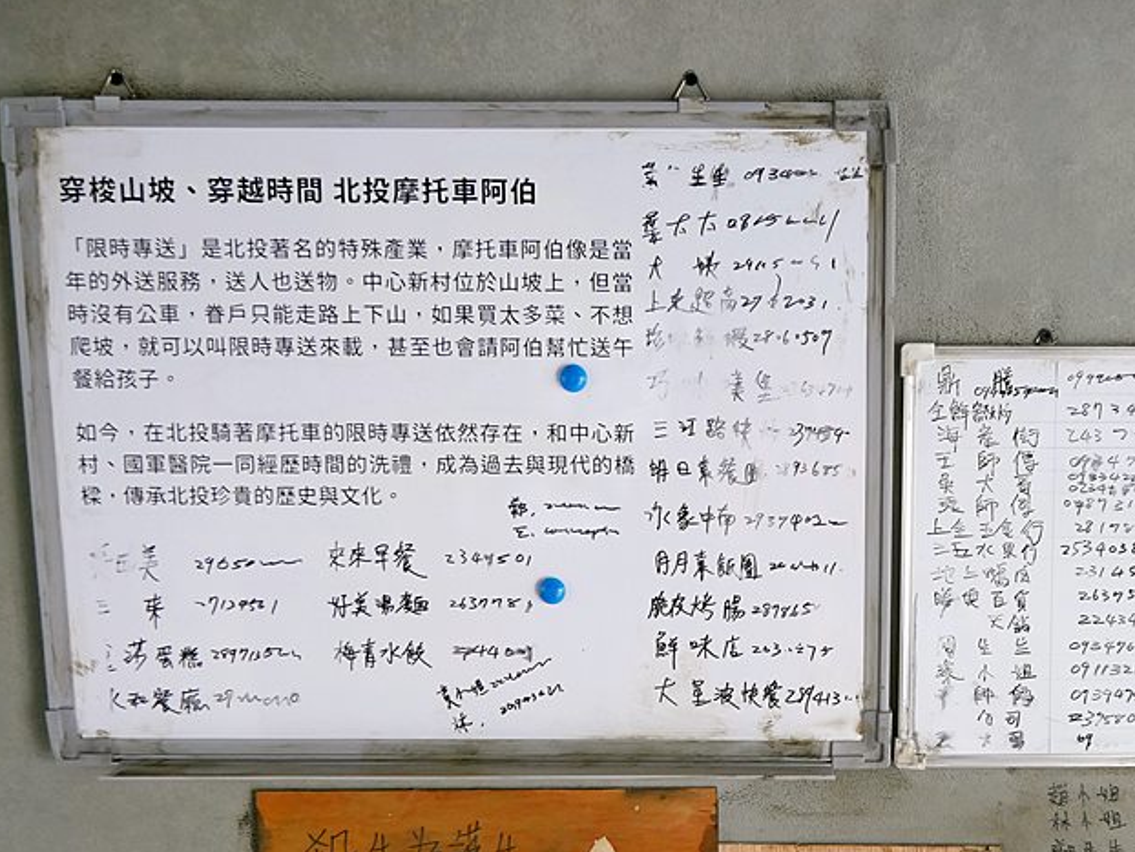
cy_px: 665
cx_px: 776
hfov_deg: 41.4
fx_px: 1476
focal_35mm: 45
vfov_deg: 31.5
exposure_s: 1/60
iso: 500
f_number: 3.5
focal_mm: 14
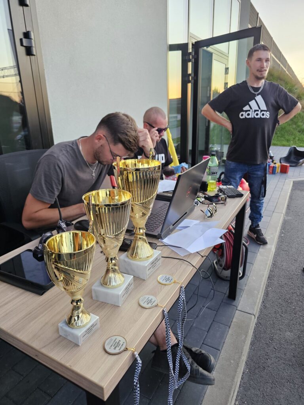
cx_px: 152
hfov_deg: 58.9
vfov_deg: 73.9
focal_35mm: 23
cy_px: 202
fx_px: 269
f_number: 1.7
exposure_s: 1/100
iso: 200
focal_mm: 6.3
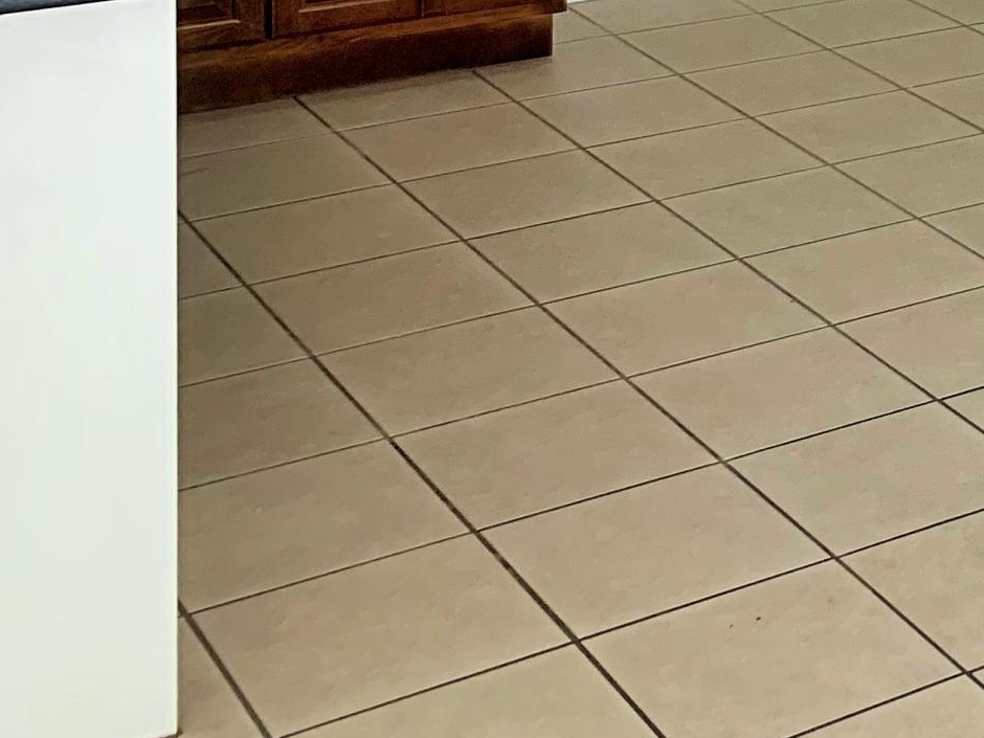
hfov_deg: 20.1
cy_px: -342
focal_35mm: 83
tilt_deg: -5.6
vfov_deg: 16.3
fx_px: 2359
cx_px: 1499
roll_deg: -2.6
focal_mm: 4.25
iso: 80
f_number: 1.8
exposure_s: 1/120
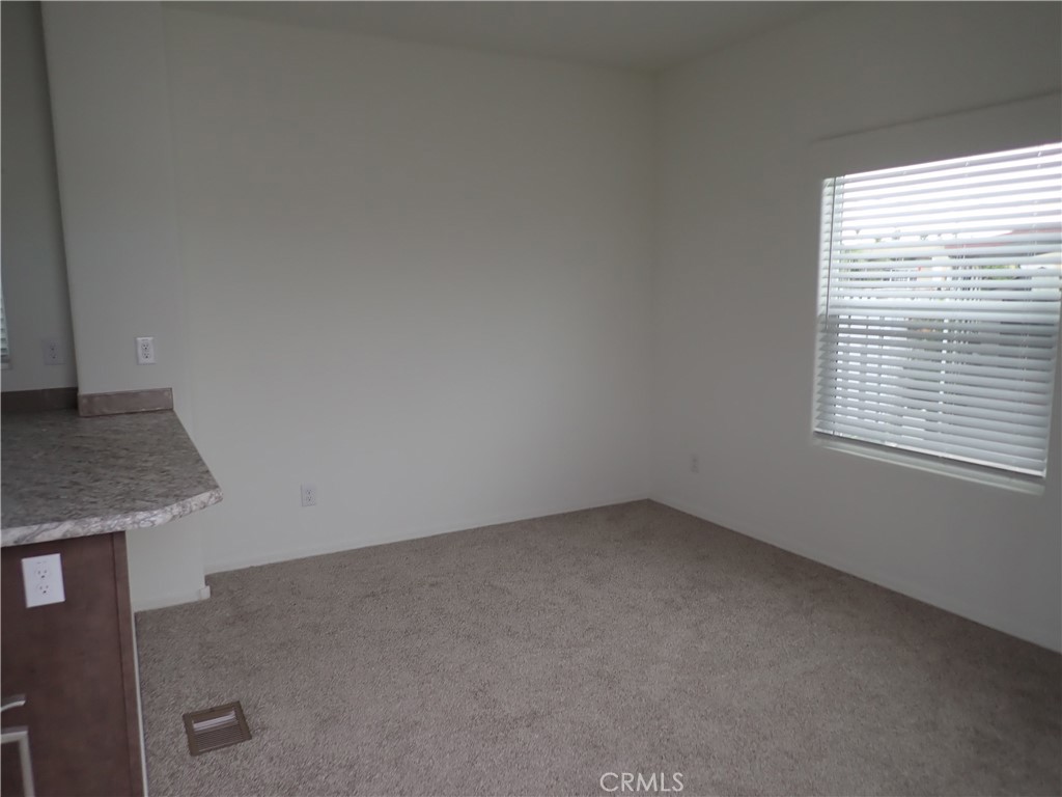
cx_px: 531
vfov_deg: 54.9
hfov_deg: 69.4
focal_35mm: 25
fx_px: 767
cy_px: 398
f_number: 2
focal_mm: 4.5
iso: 100
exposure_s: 1/100
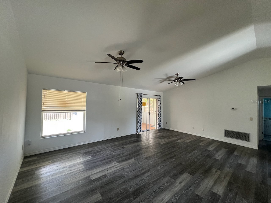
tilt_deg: +0.5
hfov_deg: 106.2
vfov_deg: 89.9
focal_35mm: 13
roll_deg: -2.1
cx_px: 136
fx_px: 102
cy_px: 102
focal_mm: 1.57
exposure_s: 1/99
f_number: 1.8
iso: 200
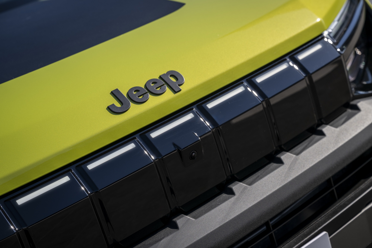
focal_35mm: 70
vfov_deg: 19.5
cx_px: 186
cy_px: 124
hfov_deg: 28.8
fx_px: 723
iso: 100
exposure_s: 1/640
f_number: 6.3
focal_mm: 70
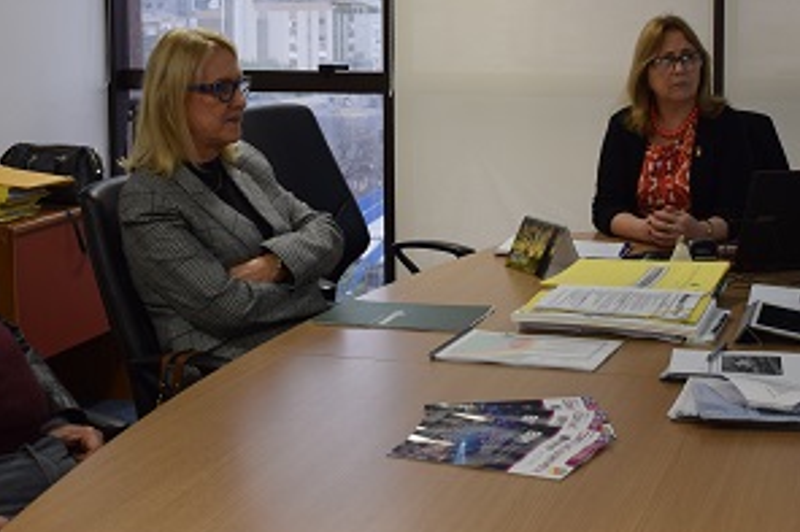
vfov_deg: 19.3
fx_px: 1555
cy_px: 119
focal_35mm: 70
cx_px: 451
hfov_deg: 28.8
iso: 400
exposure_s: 1/80
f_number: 4.5
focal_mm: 23
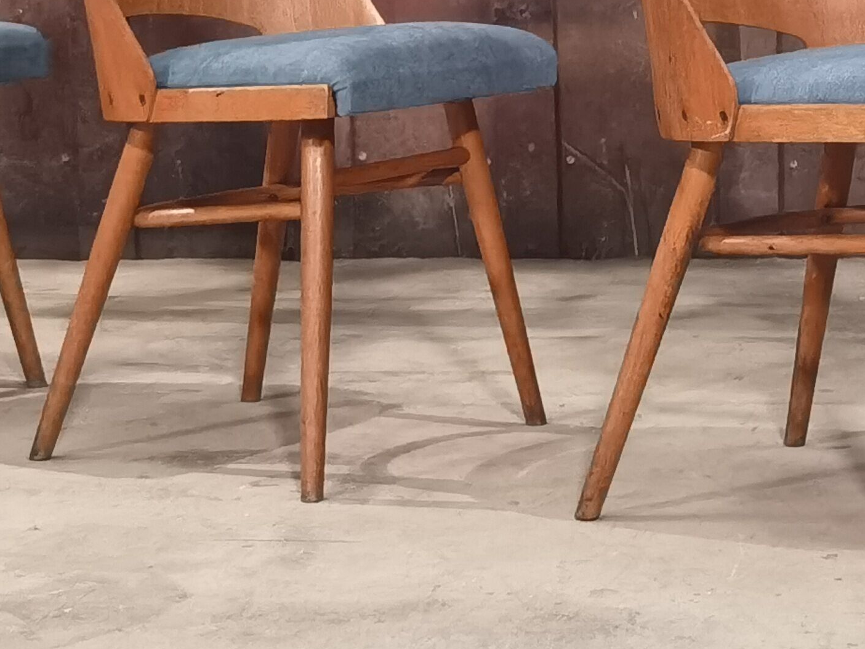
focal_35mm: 102
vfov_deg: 14.4
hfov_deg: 18.9
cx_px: 767
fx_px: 2549
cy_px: 130
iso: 1600
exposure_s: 1/100
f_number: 1.9
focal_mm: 6.71
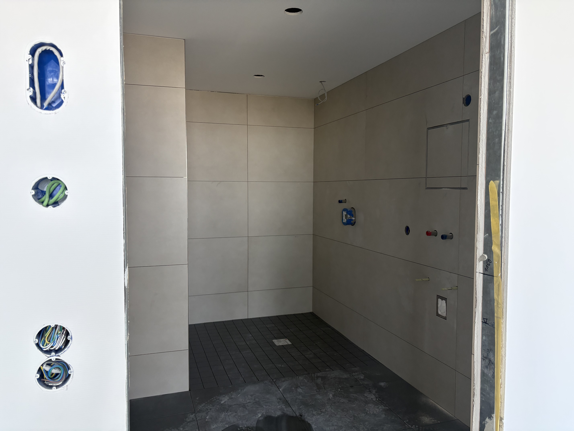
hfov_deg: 67.3
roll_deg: +0.0
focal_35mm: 26
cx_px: 287
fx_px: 431
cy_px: 216
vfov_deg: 53.1
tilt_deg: -2.8
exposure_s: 1/62
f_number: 1.6
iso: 125
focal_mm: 5.96
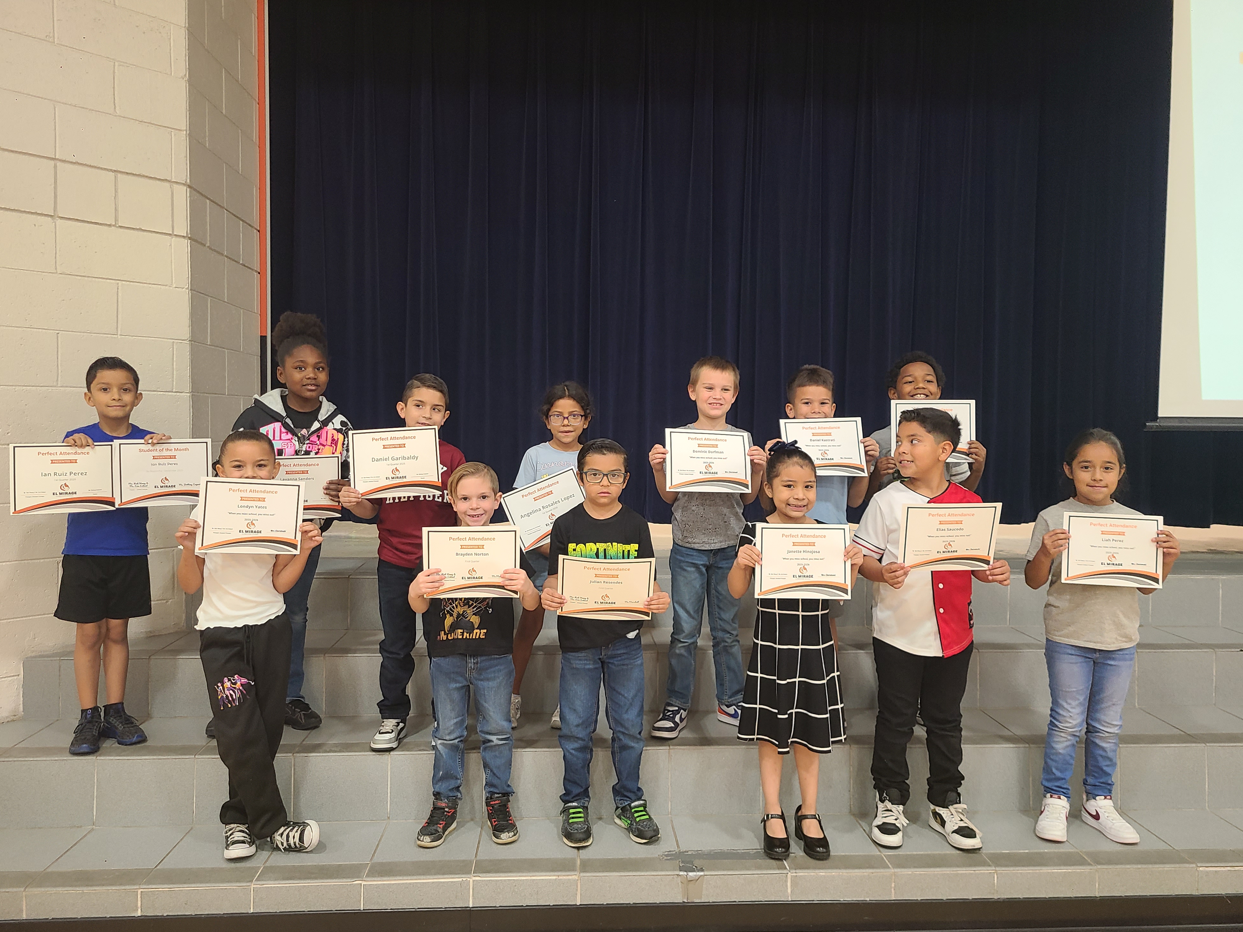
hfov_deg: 65.3
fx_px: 969
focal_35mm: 27
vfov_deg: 51.3
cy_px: 455
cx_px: 618
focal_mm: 5.4
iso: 125
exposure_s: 1/60
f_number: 1.8
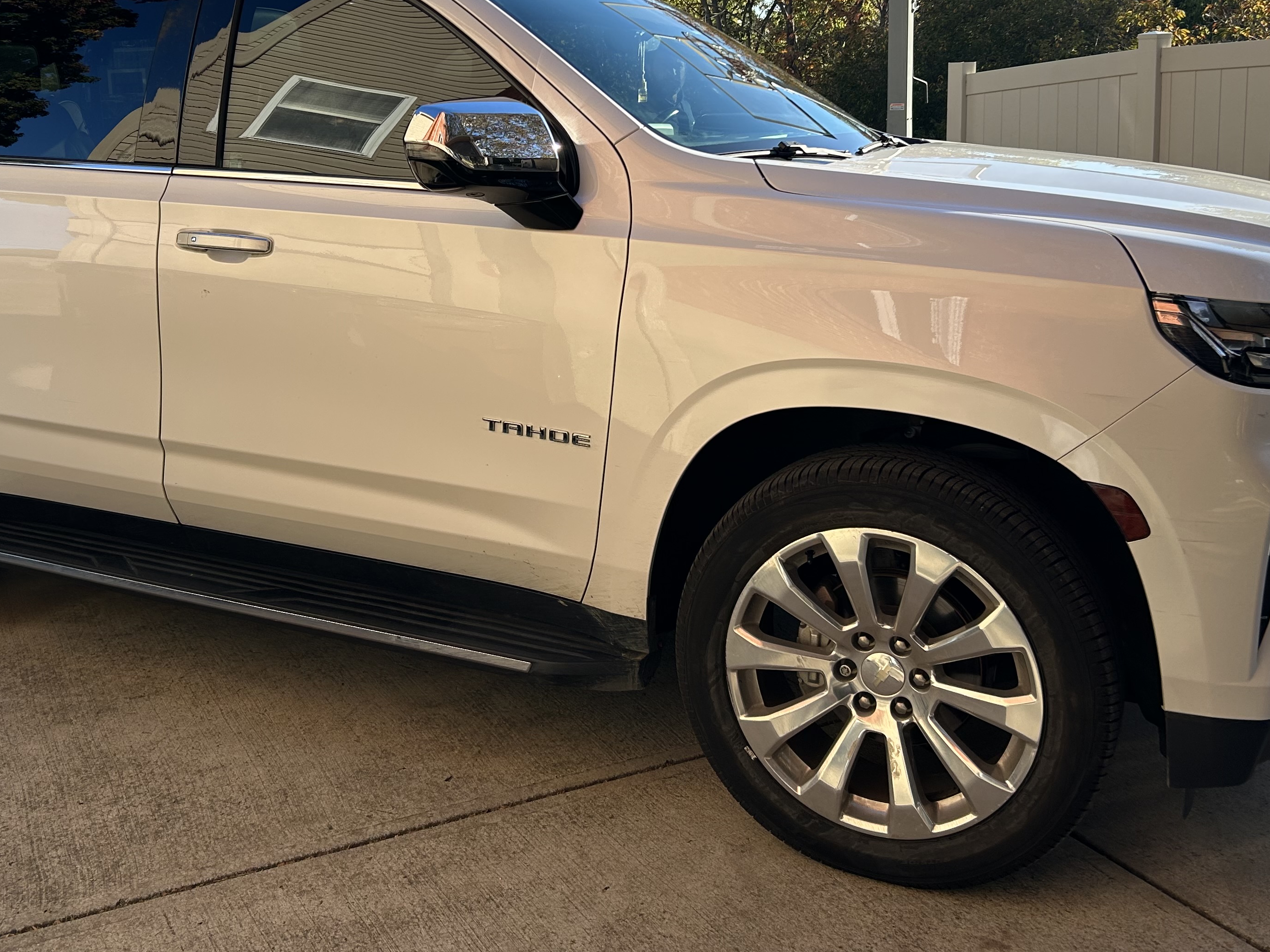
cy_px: 274
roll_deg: +1.9
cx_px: 553
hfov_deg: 48.9
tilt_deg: -8.3
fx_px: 1394
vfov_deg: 37.1
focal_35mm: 38
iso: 50
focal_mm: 5.7
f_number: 1.5
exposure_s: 1/1488
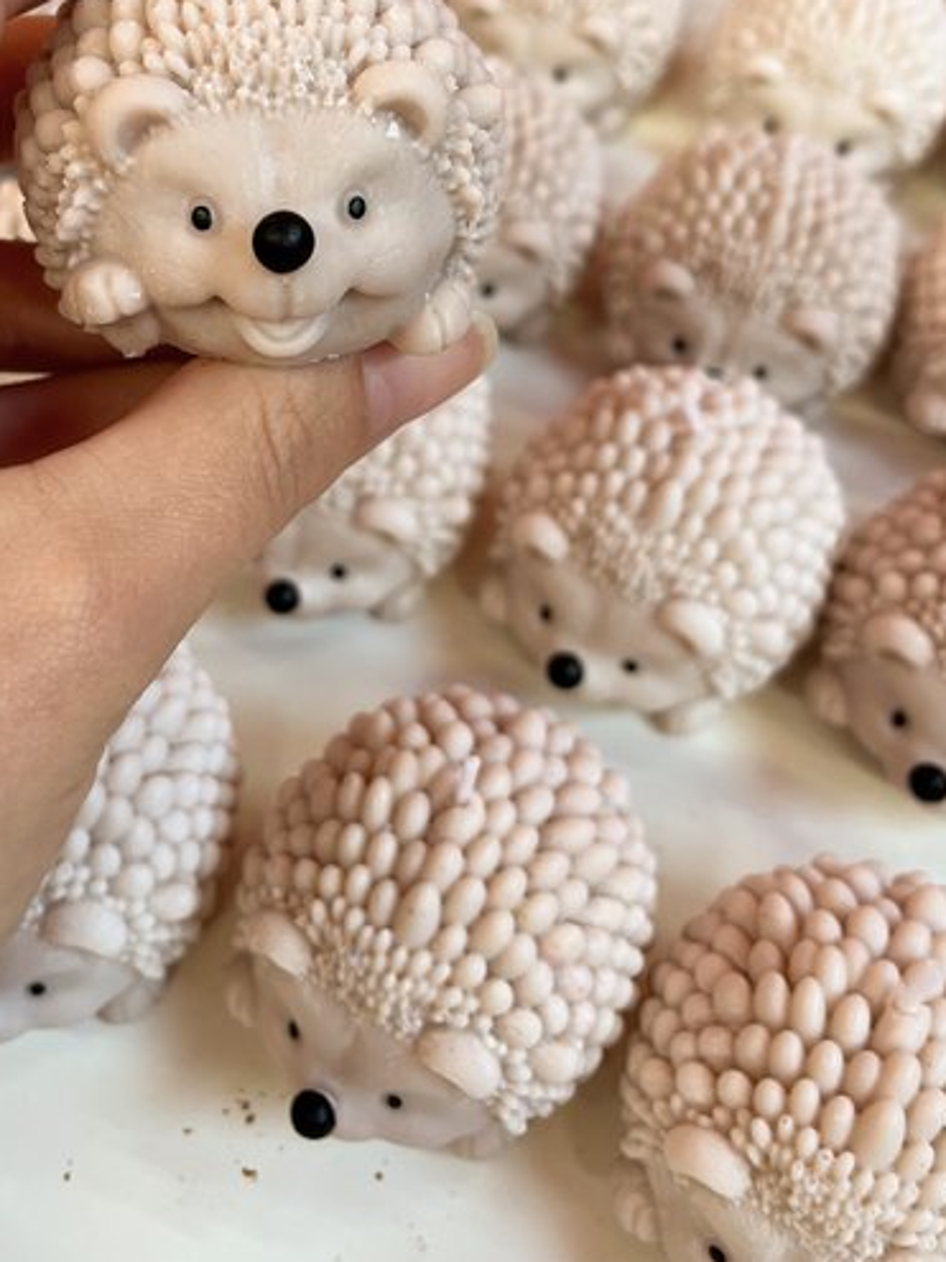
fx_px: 1531
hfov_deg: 34.1
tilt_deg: -46.0
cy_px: 314
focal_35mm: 42
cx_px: 334
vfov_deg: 43.4
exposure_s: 1/50
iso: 80
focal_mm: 5.1
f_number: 1.6
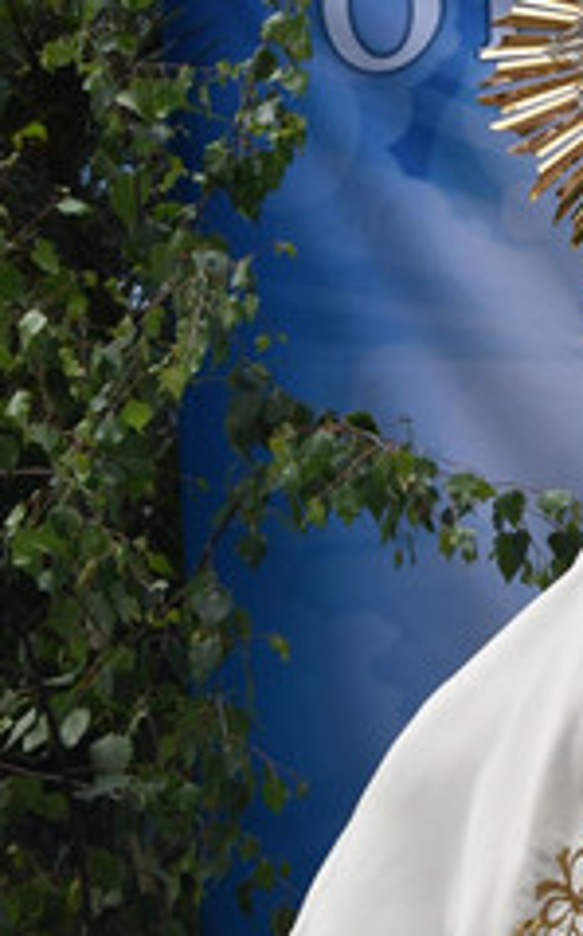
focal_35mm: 225
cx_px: 788
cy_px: 251
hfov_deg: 5.8
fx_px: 5740
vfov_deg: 9.3
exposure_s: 1/250
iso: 110
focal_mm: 55
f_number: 8
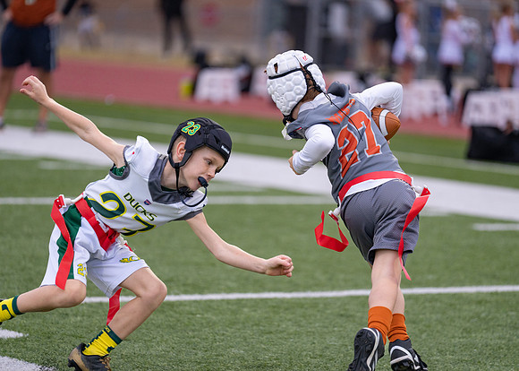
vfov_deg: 7.3
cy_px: 186
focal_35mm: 197
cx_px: 260
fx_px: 2903
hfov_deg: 10.2
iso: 800
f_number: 2.8
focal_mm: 188
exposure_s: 1/1000
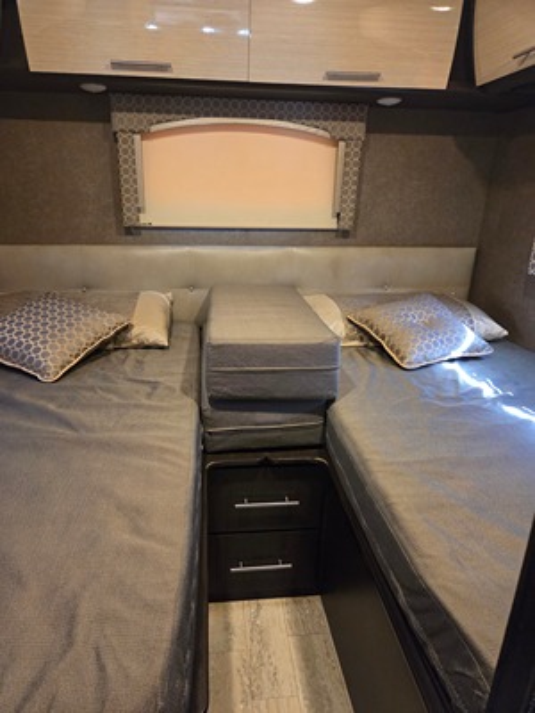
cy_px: 356
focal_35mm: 23
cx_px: 268
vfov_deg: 73.9
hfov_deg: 58.9
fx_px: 474
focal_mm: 5.4
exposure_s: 1/120
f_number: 1.8
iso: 1250
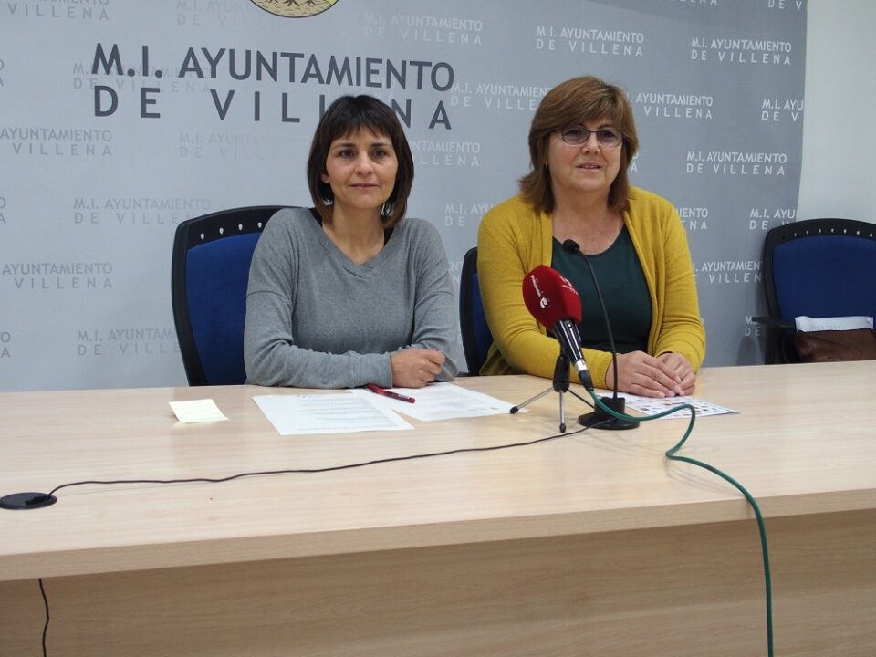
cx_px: 438
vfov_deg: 31.5
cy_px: 328
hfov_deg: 41.2
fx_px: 1164
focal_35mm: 46
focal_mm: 9.8
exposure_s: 1/50
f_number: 2.8
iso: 320
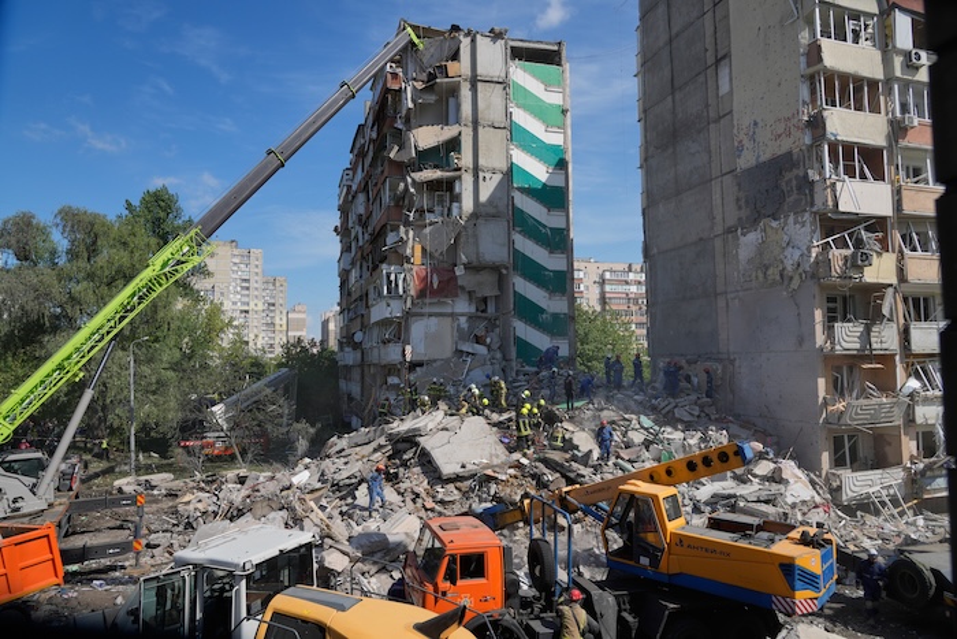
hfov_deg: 73.7
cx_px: 478
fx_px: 638
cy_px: 320
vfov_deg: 53.2
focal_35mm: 24
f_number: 6.3
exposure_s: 1/1000
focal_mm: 24
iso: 200
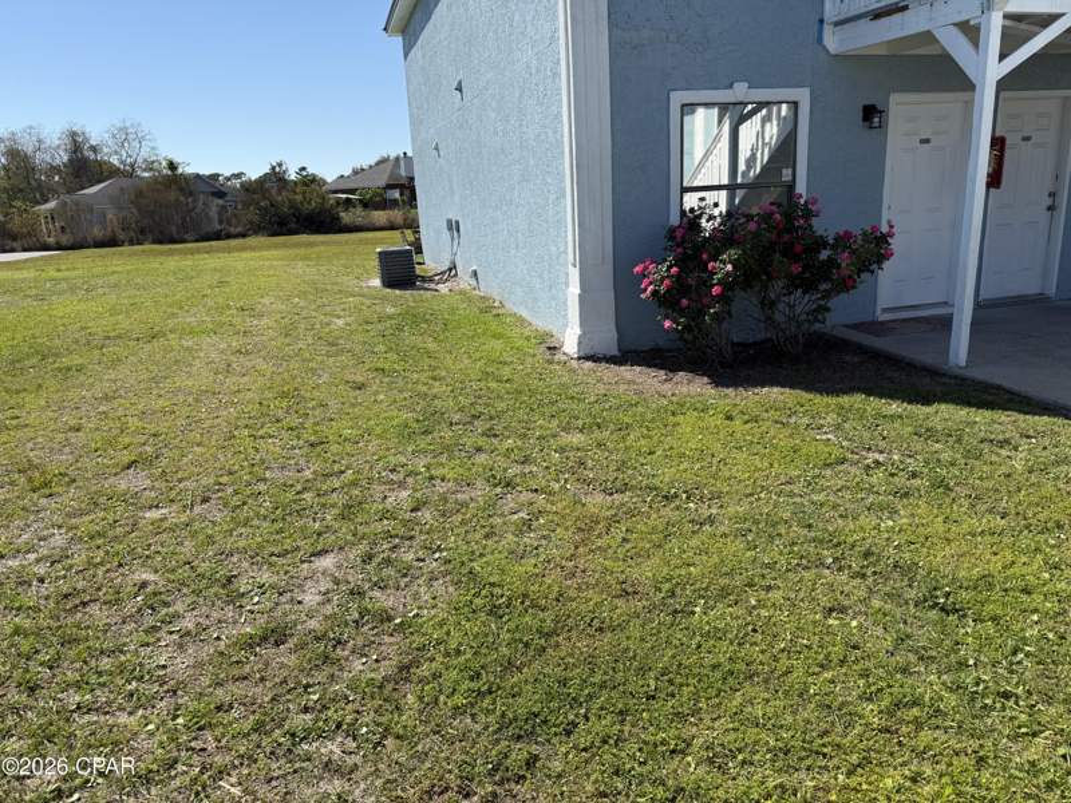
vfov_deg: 56.8
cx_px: 536
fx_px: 743
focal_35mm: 24
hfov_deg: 71.6
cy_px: 402
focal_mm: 6.76
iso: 80
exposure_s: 1/3759
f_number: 1.78
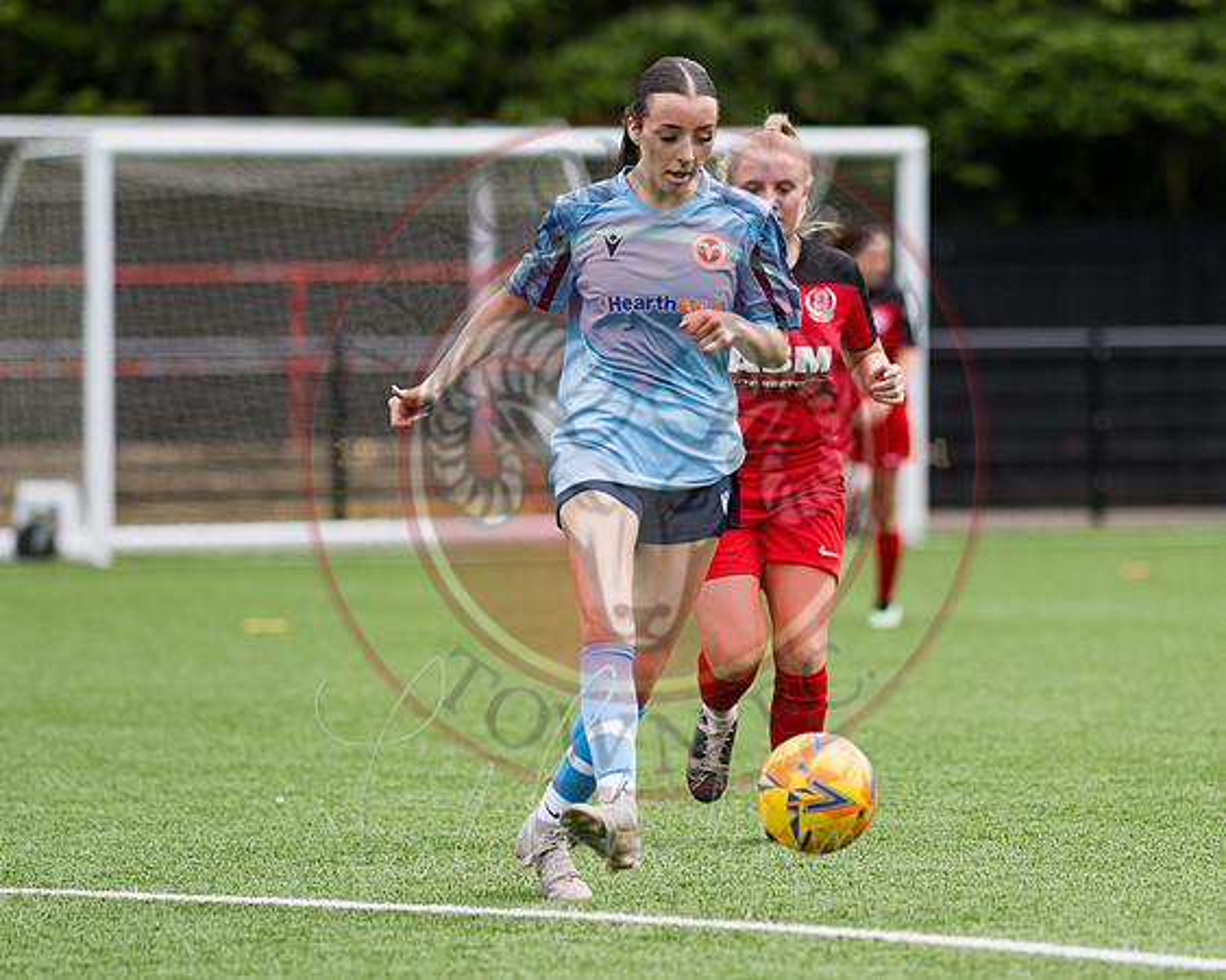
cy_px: 521
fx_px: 10458
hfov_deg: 6.7
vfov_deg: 5.4
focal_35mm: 288
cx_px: 797
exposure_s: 1/4000
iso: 200
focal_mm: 135
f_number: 2
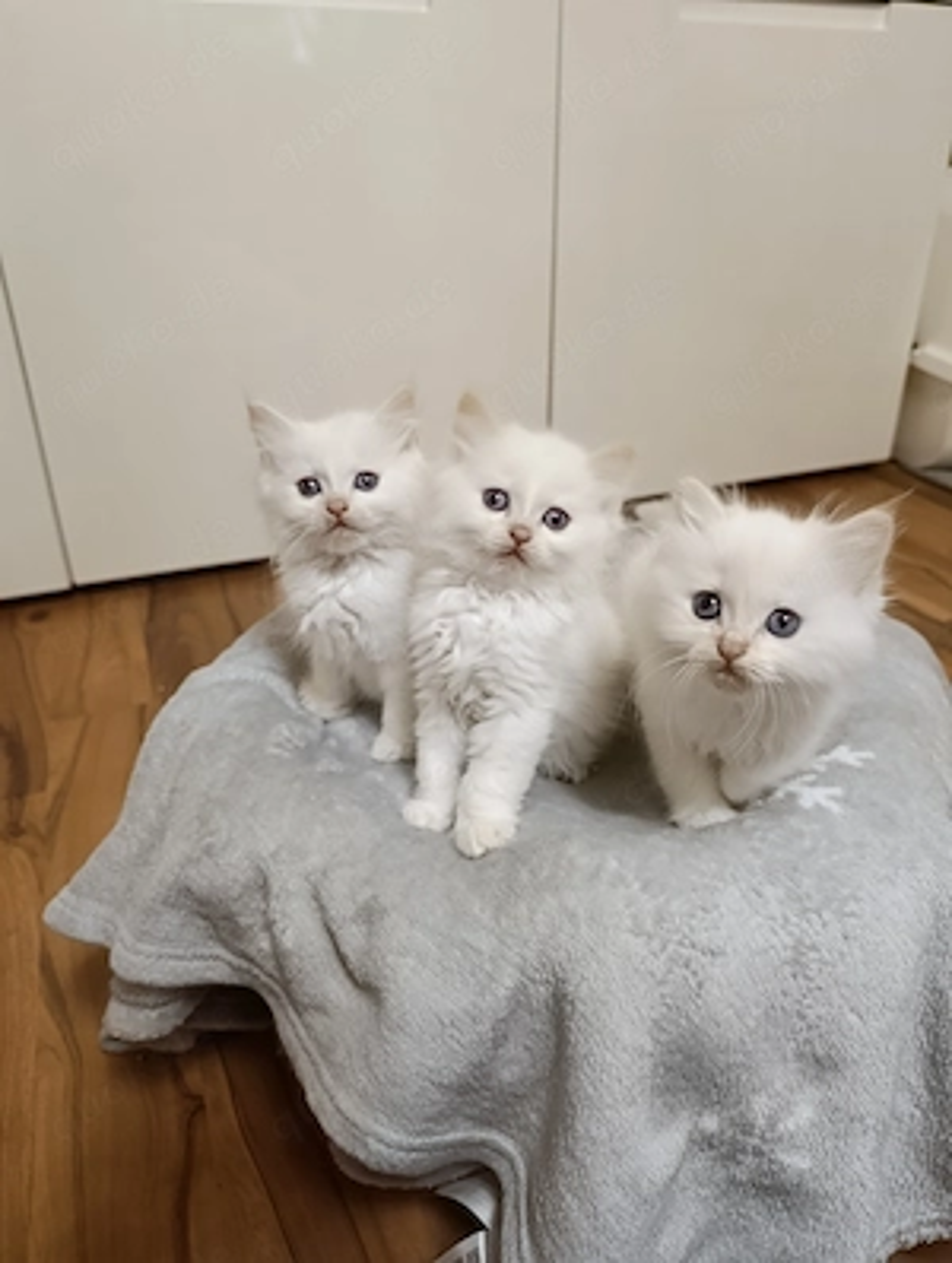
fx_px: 841
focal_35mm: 23
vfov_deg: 73.8
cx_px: 476
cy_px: 632
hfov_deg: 59.0
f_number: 1.7
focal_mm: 6.11
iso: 1000
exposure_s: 1/50
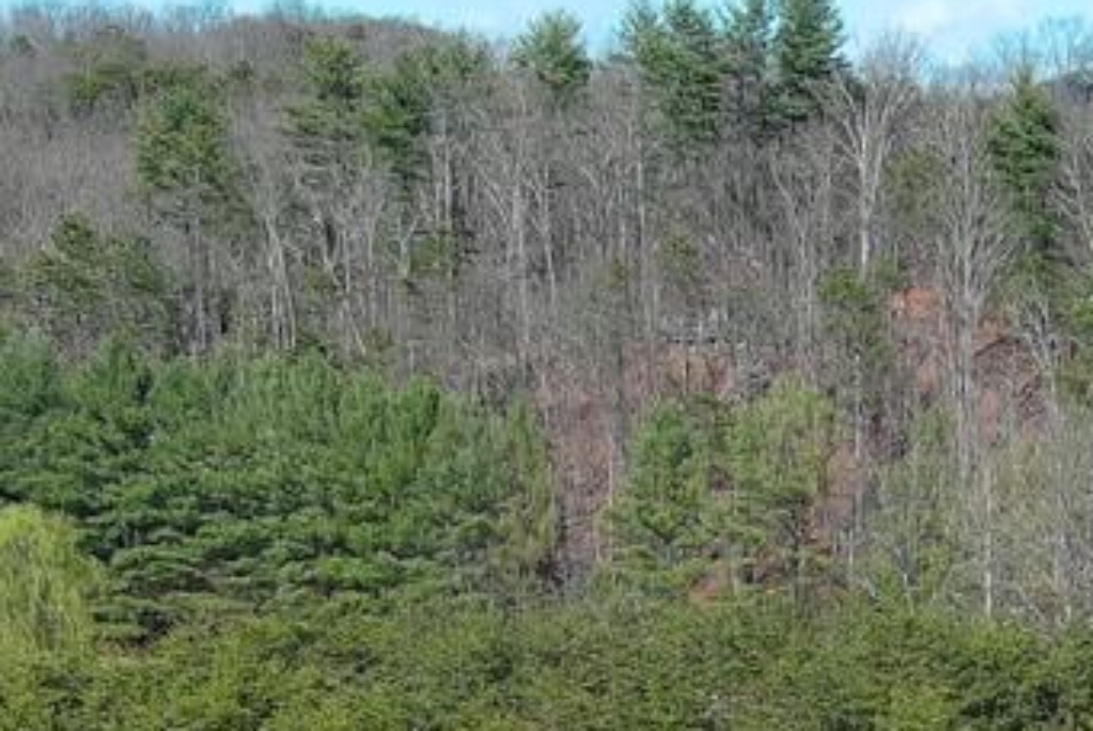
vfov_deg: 7.5
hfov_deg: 11.6
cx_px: 1228
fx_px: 5287
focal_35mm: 174
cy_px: 1605
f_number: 2.8
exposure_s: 1/985
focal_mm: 10.57
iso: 100
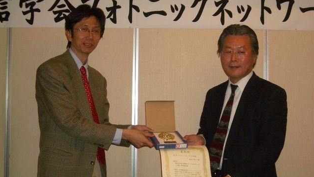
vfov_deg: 22.2
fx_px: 450
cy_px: 84
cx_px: 156
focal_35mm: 54
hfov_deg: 38.5
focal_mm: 8.2
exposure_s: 1/60
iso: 100
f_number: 3.1
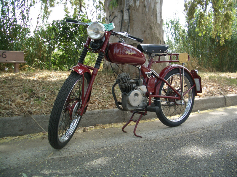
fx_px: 240
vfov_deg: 40.7
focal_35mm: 35
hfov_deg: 52.6
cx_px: 118
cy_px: 88
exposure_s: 1/250
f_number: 2.6
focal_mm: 5.8
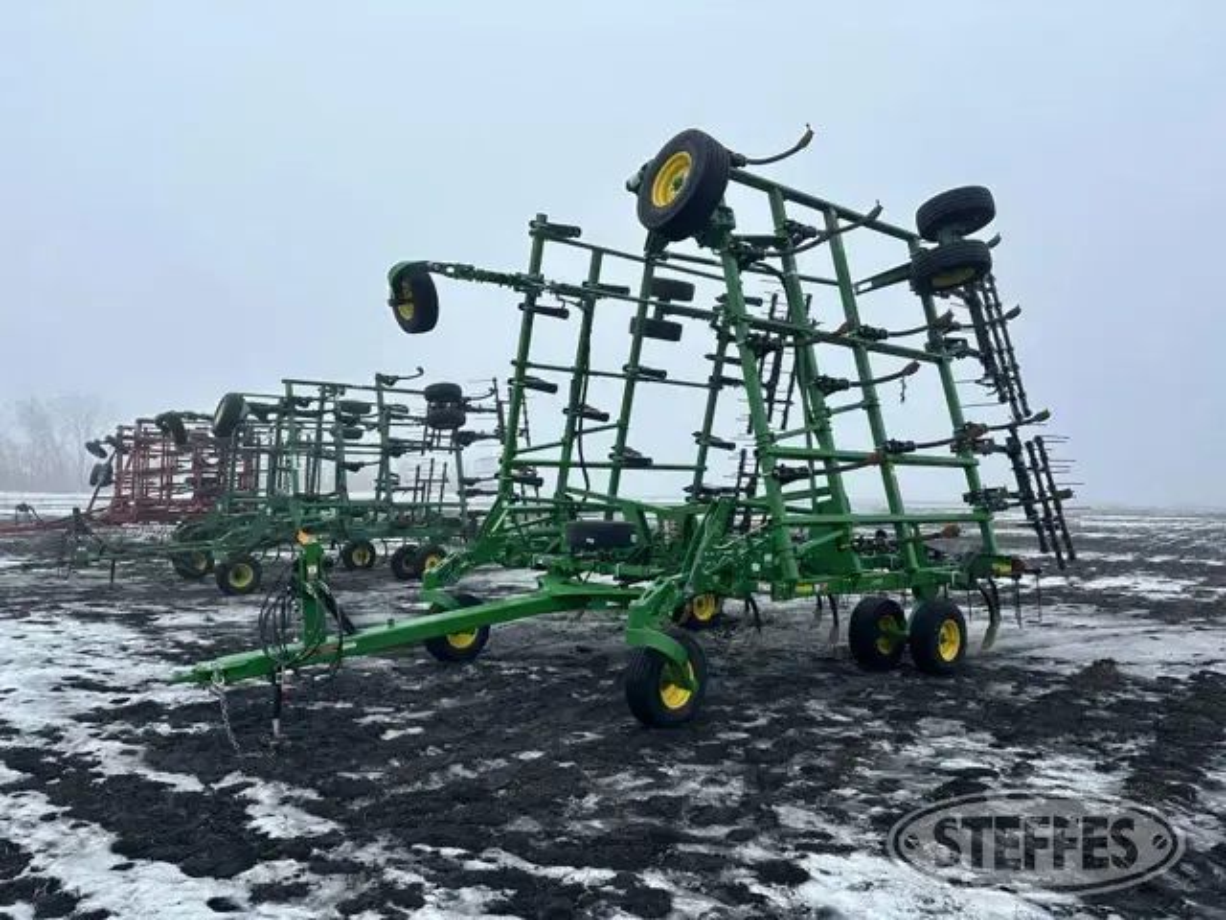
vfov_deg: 56.8
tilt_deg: -0.5
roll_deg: +0.1
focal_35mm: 24
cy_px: 460
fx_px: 850
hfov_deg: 71.6
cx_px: 613
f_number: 1.78
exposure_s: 1/1083
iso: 80
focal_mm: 6.86
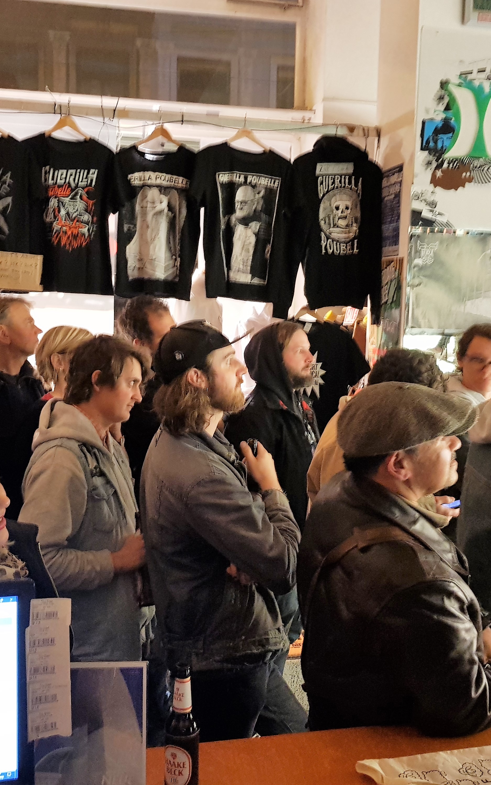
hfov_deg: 34.4
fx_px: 792
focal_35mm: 37
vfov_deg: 52.7
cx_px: 260
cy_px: 391
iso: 250
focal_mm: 4.2
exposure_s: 1/10
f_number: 1.7
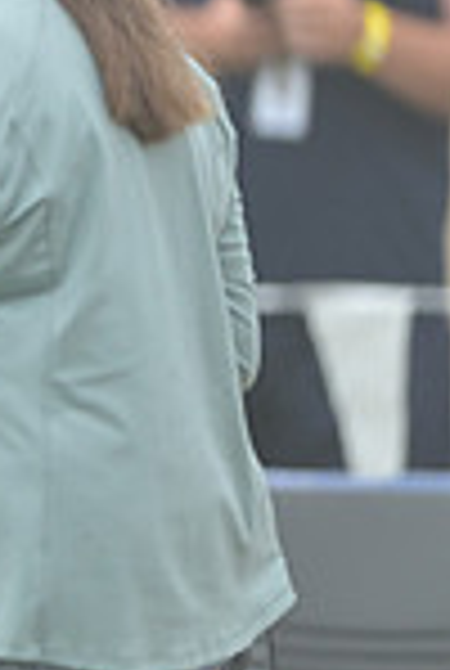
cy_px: 277
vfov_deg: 1.3
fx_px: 28982
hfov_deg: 0.9
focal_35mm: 1553
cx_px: -850
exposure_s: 1/2000
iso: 500
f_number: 3.2
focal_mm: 400
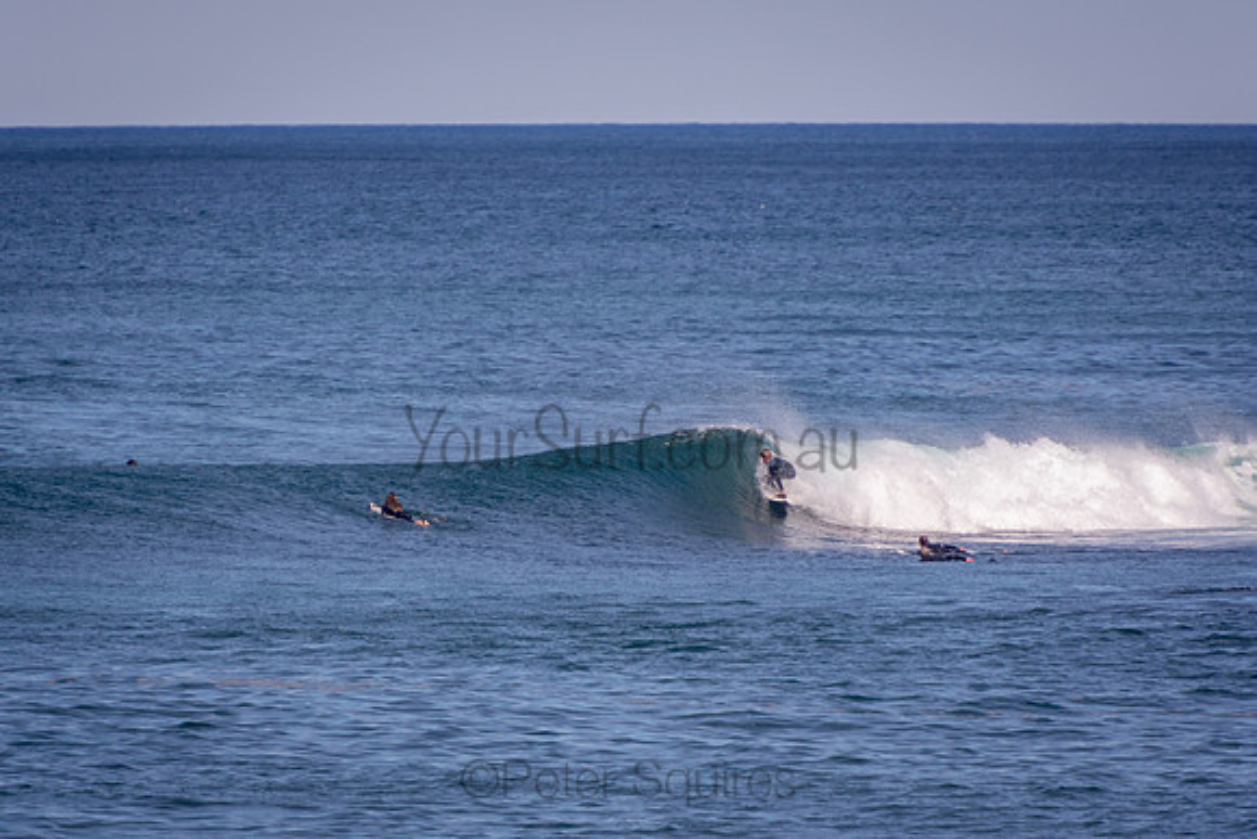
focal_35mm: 635
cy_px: 420
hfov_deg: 3.2
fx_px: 22189
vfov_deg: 2.2
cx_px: 628
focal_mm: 400
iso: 220
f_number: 5.6
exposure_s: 1/1250
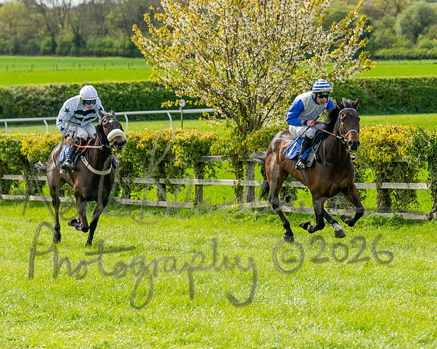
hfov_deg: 8.7
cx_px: 310
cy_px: 261
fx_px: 2867
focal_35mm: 222
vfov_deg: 7.0
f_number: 4
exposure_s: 1/1600
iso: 200
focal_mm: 84
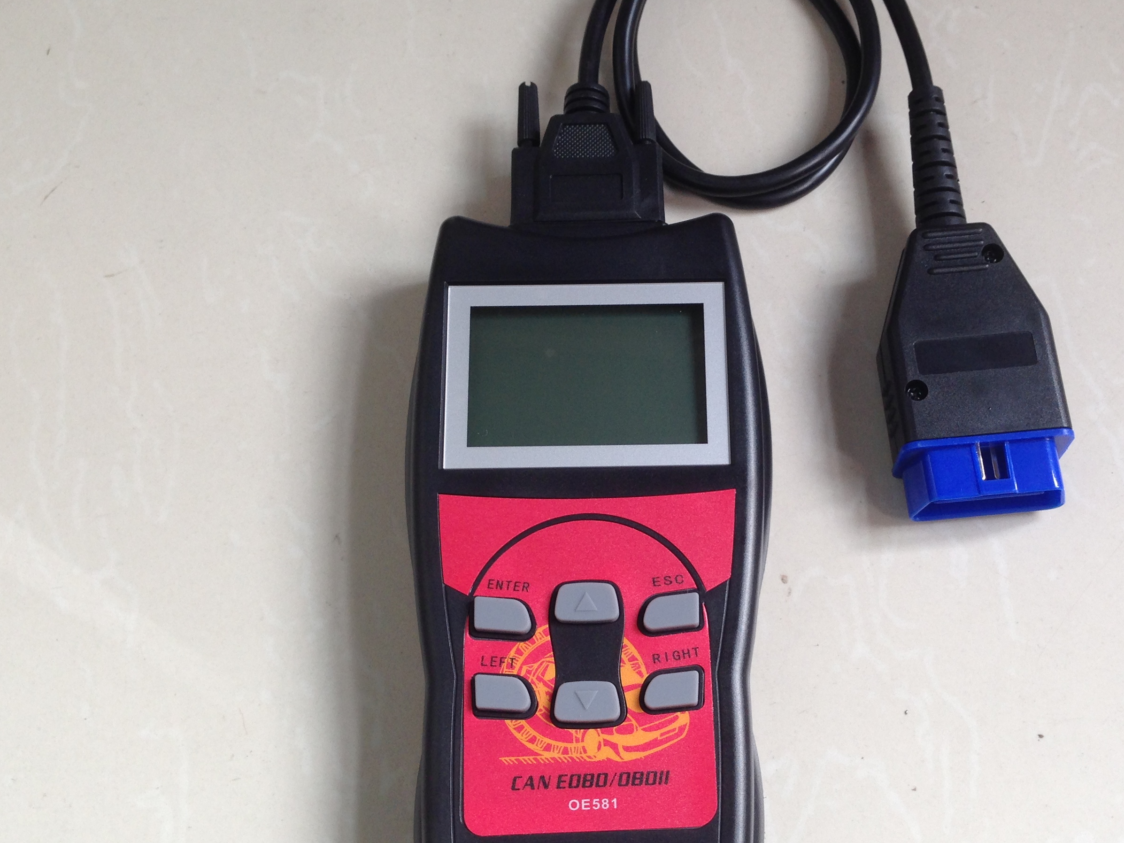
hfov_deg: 41.9
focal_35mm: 45
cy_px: 446
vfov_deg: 32.2
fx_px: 1461
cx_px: 678
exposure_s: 1/40
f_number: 2.4
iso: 50
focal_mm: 4.12
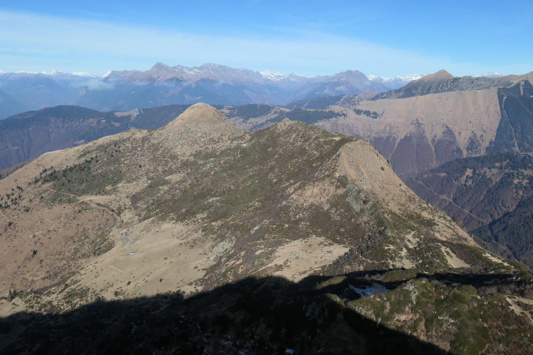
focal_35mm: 30
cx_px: 266
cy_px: 178
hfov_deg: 61.9
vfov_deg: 43.6
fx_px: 444
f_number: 6.3
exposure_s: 1/800
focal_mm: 10.9
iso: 200
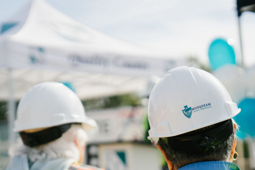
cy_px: 125
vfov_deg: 14.2
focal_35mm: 96
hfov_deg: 21.2
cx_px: 154
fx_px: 680
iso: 400
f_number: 2.8
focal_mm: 63
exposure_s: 1/5000
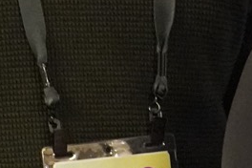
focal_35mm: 767
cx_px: 587
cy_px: -108
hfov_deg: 2.7
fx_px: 5371
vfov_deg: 1.8
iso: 6400
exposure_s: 1/160
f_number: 2.2
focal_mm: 75
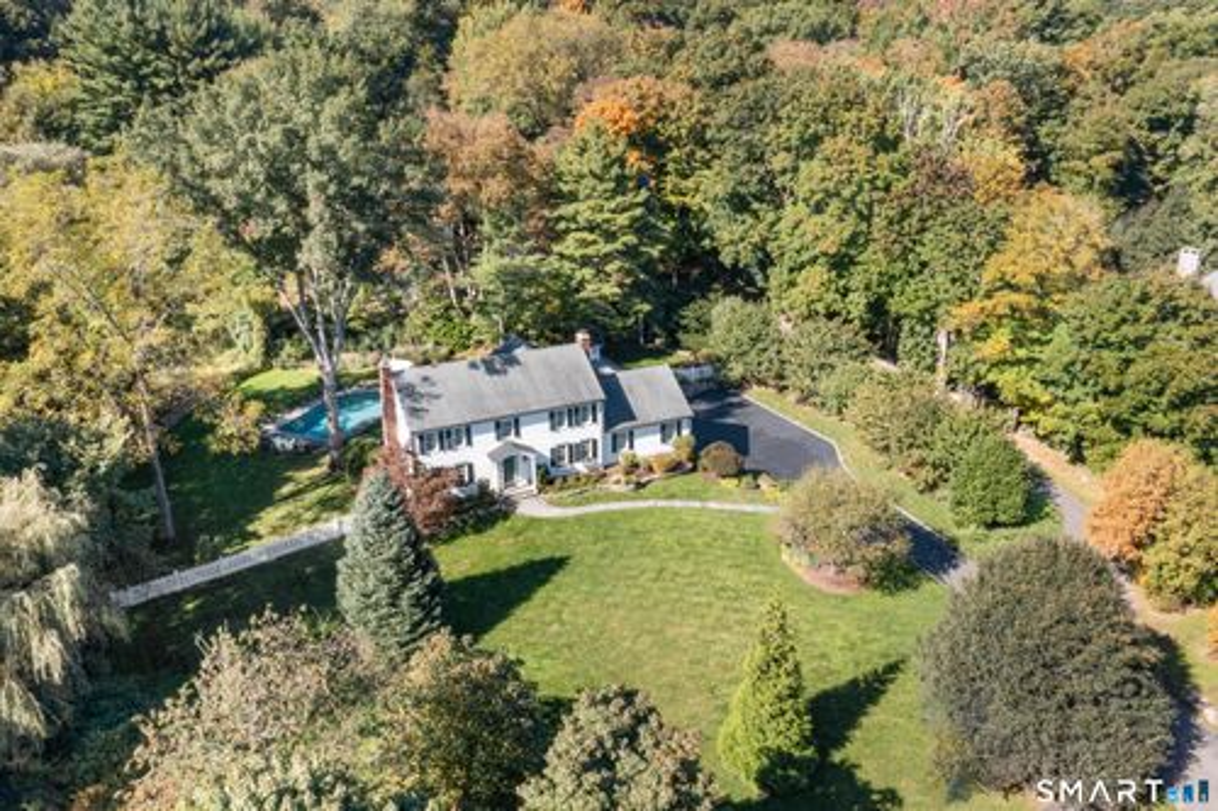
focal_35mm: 28
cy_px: 406
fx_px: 947
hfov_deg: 65.5
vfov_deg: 46.4
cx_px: 609
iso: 200
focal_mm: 10.26
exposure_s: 1/80
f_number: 11
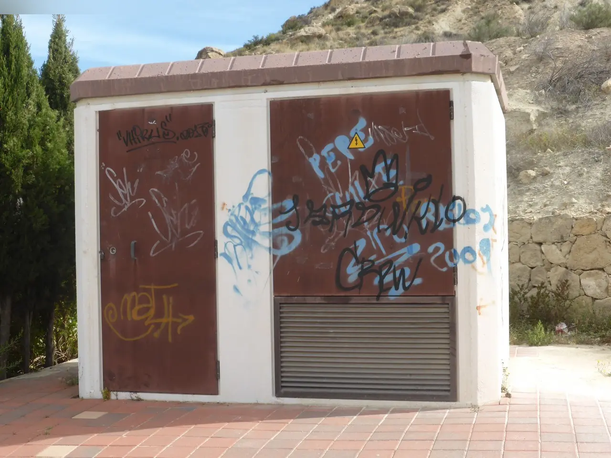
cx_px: 306
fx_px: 865
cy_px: 229
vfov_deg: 29.7
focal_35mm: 49
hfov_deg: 38.9
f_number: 4.2
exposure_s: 1/500
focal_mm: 8.5
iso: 100
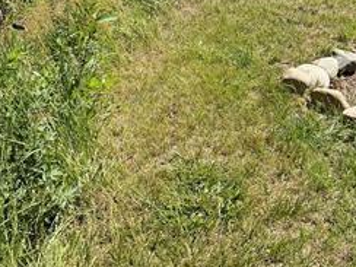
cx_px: 181
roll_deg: -1.4
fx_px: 648
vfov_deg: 21.9
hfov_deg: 30.7
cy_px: -36
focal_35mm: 63
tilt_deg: -12.5
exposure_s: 1/2174
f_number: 1.78
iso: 80
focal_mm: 6.76
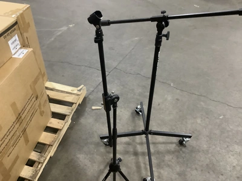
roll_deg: +0.4
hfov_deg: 58.4
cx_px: 121
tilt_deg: -44.3
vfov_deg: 45.4
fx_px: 217
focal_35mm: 31
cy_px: 90
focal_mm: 3.3
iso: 500
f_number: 2.4
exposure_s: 1/30
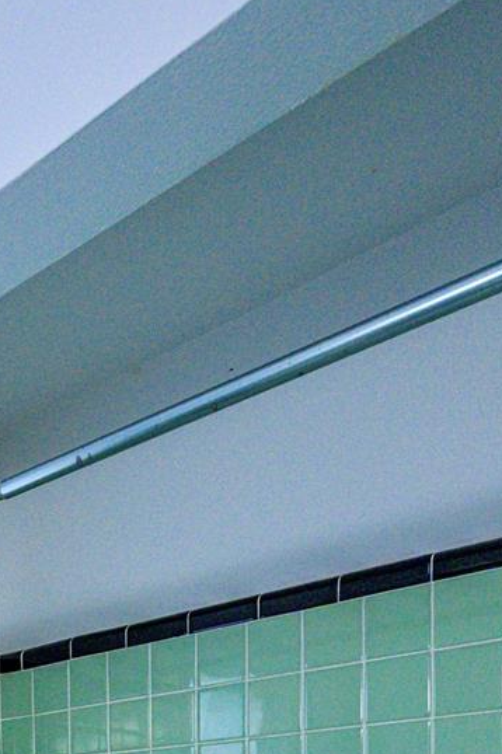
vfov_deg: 37.7
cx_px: -7
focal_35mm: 40
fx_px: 838
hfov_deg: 30.8
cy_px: 884
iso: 2000
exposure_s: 1/500
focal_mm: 14
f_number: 5
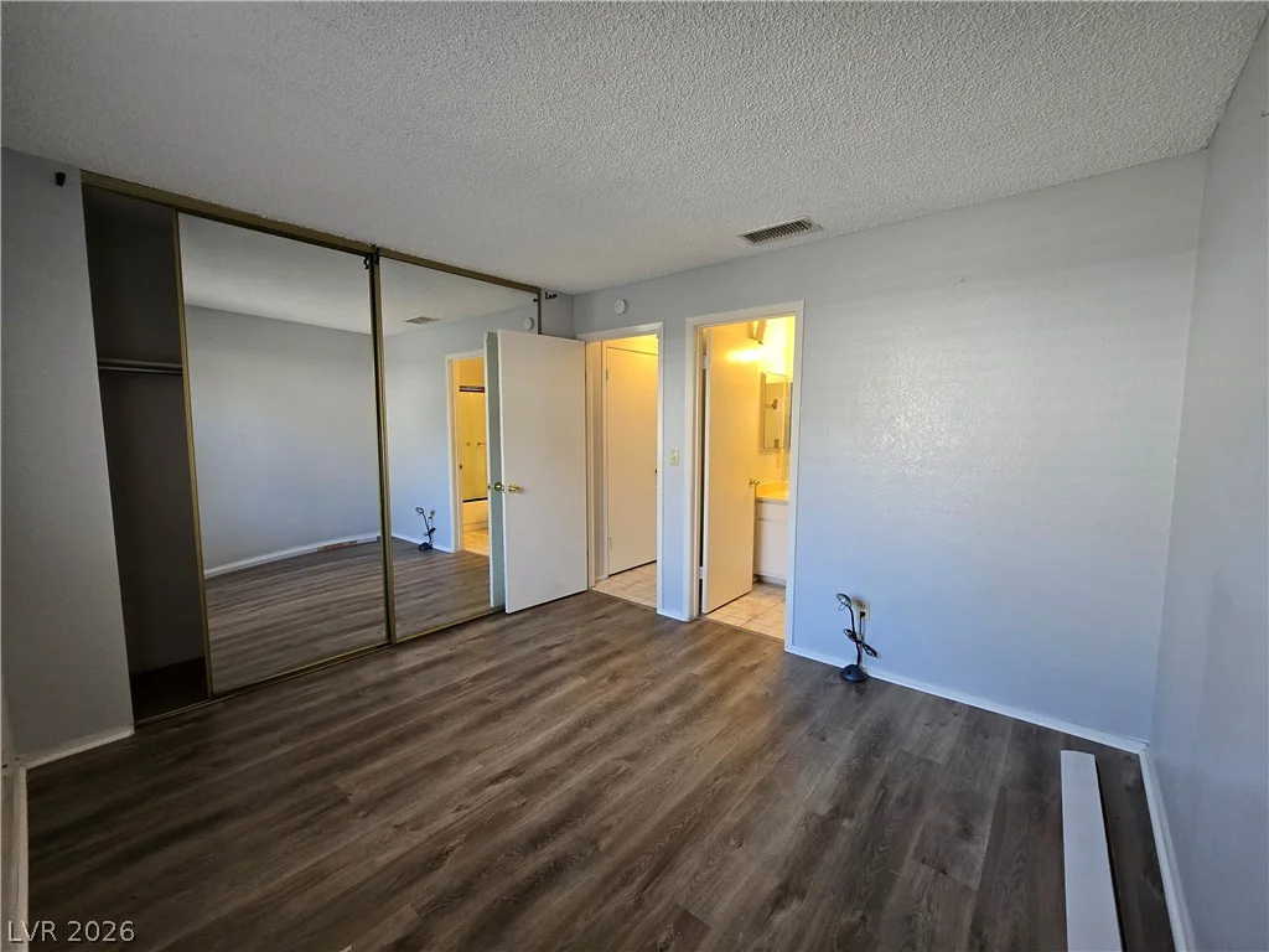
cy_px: 476
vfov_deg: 89.9
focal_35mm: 13
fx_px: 477
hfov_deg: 106.2
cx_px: 634
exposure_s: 1/60
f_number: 2.2
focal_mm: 2.2
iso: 200
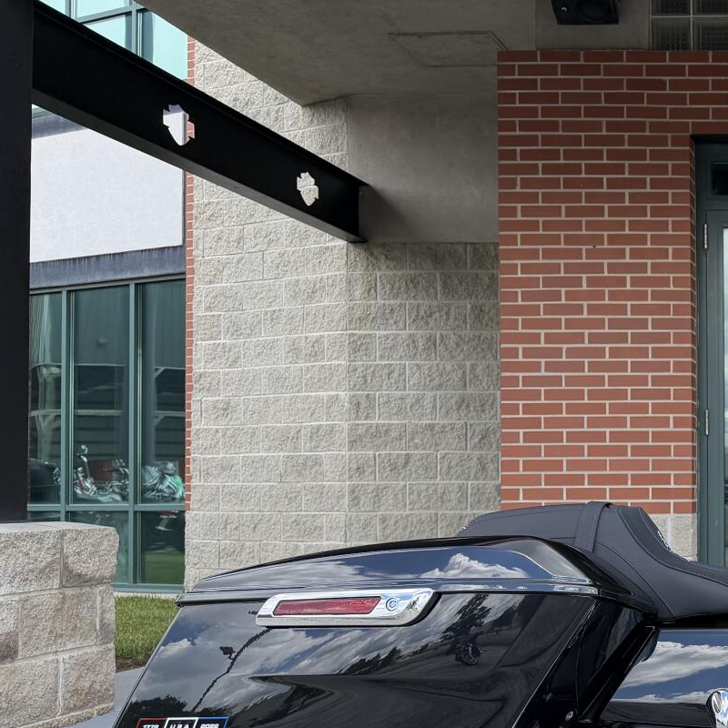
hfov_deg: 28.2
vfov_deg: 32.0
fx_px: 1261
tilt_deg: +1.2
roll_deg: +1.4
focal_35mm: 53
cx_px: 871
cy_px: 457
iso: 80
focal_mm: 6.76
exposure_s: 1/1292
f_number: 1.78
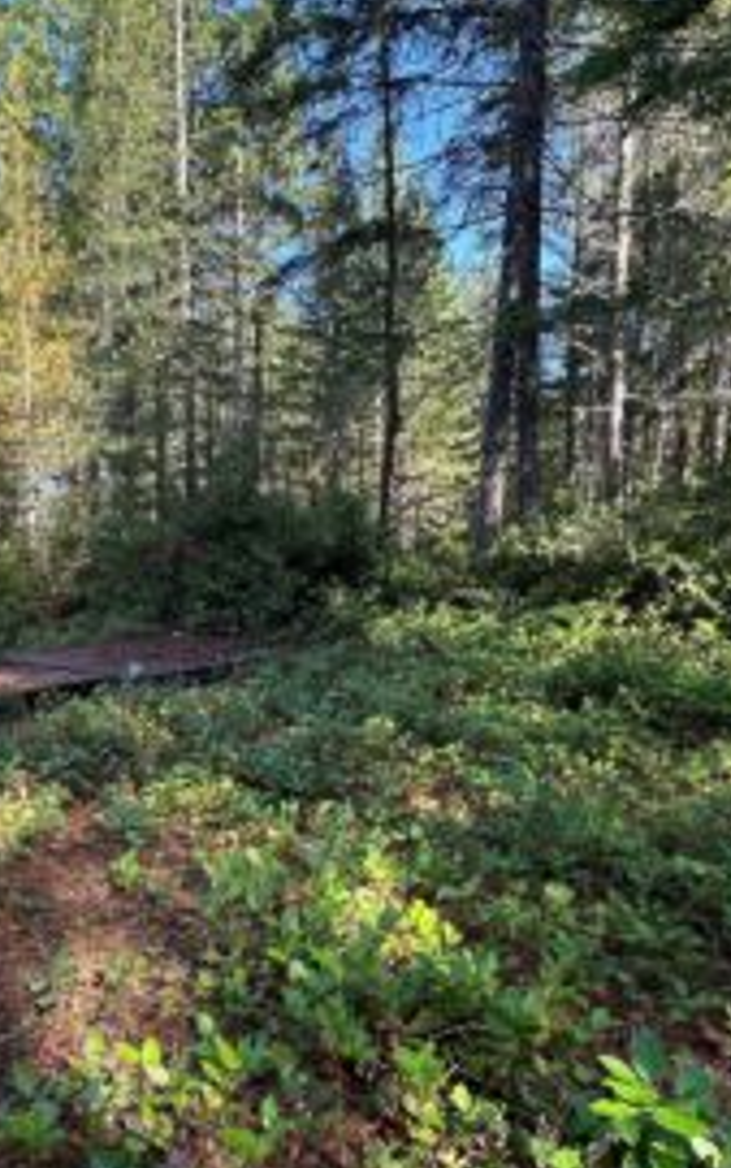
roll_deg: -0.4
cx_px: 242
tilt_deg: -5.5
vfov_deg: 79.6
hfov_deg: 54.0
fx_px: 701
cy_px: 601
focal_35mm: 22
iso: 40
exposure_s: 1/137
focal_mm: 2.22
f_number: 2.2
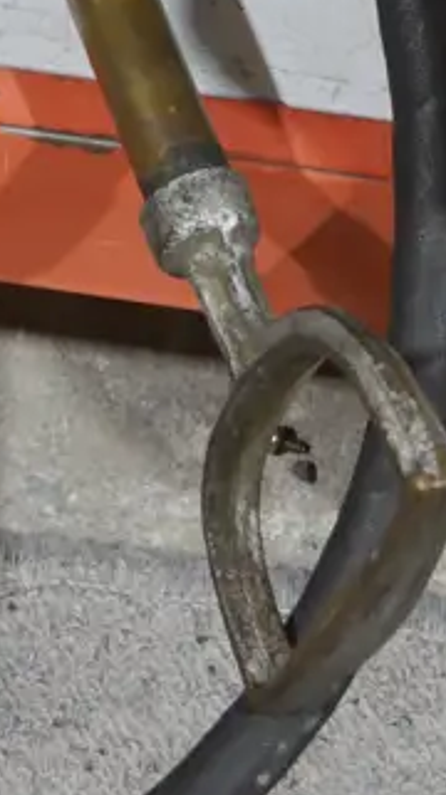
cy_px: -292
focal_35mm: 174
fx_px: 3667
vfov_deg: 12.0
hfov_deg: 6.9
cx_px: -197
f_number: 5.3
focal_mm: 25
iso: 800
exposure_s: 1/60
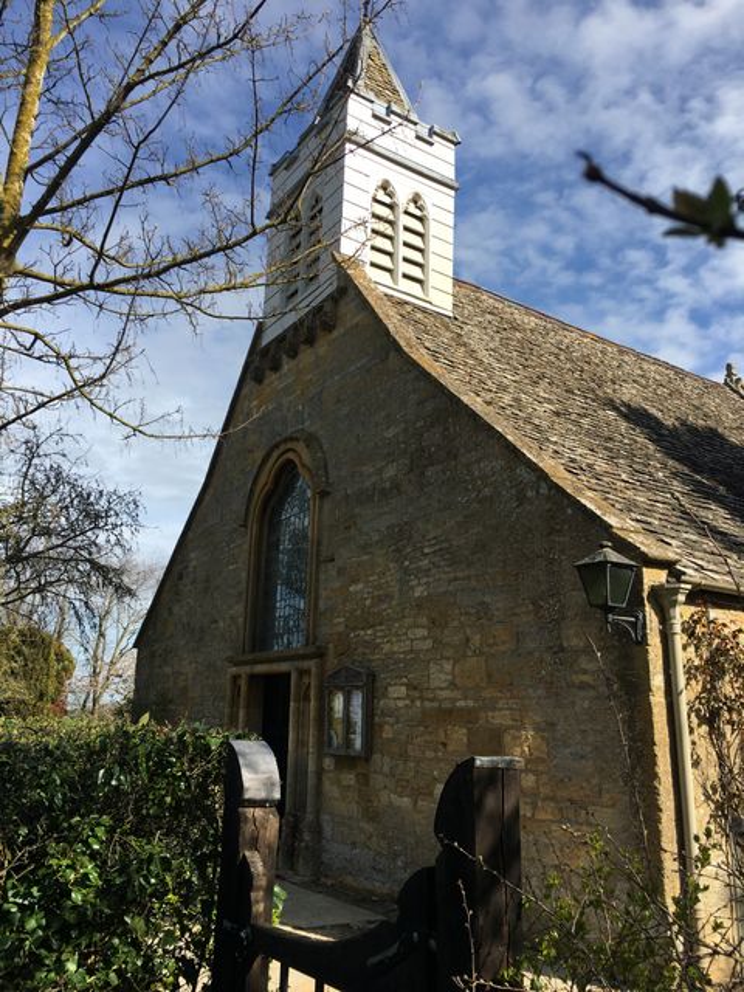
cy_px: 496
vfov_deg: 61.7
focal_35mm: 29
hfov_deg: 48.2
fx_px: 831
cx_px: 372
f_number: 2.2
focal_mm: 4.15
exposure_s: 1/1183
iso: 25
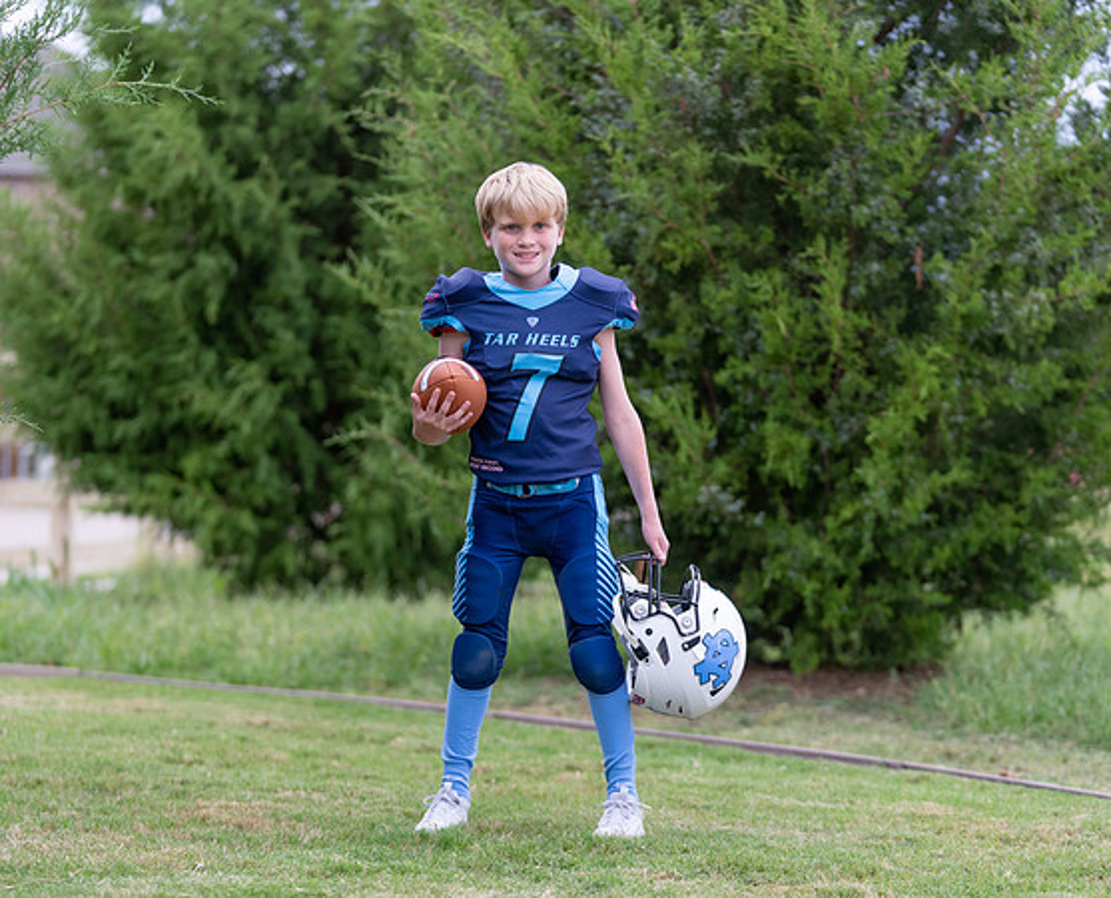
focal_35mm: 112
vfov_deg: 13.8
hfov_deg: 17.1
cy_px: 449
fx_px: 3701
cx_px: 561
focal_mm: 99
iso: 400
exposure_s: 1/320
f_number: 2.8
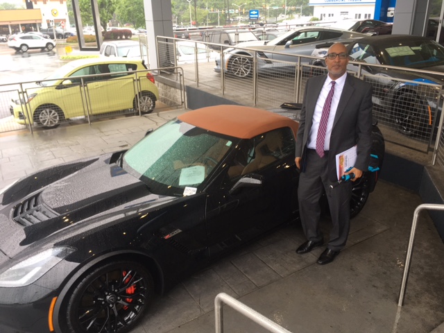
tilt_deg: -21.1
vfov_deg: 48.2
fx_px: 372
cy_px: 166
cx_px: 222
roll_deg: +1.4
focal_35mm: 29
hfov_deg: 61.7
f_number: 2.2
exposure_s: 1/60
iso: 32
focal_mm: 4.15
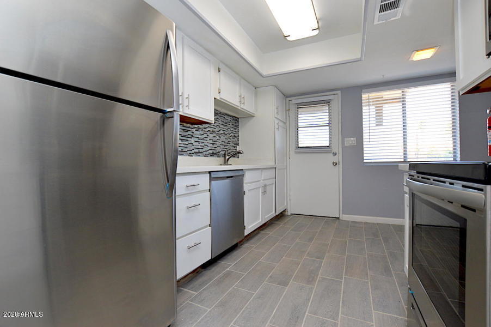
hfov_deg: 100.4
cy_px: 164
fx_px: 204
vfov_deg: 77.2
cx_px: 246
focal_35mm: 15
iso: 400
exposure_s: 1/125
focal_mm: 10
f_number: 5.6
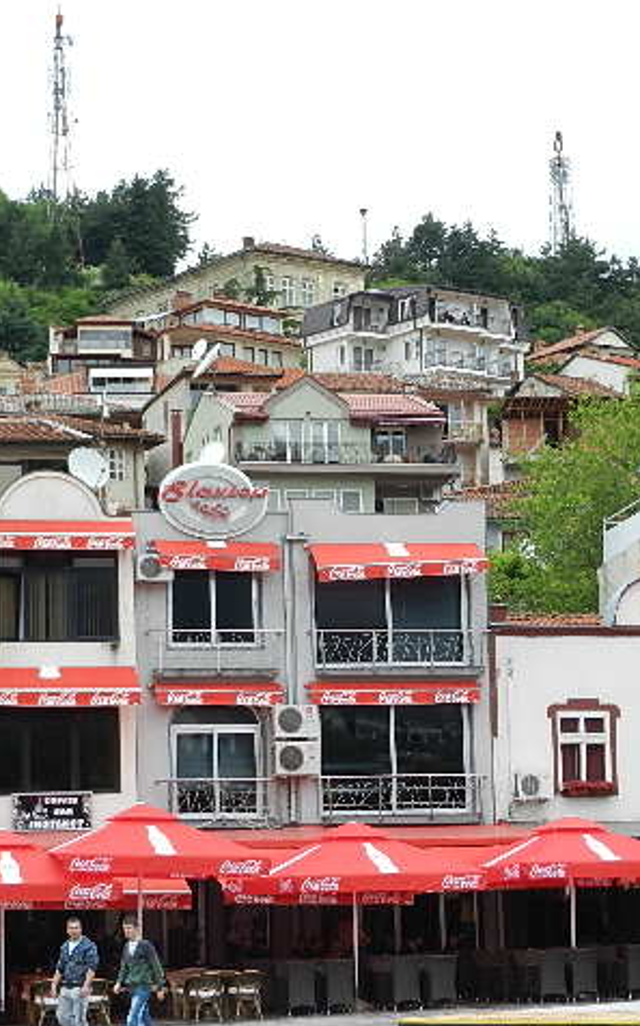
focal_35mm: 97
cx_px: 373
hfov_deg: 13.5
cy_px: 515
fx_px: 2710
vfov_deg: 21.4
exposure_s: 1/400
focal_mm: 12.3
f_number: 4.6
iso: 160
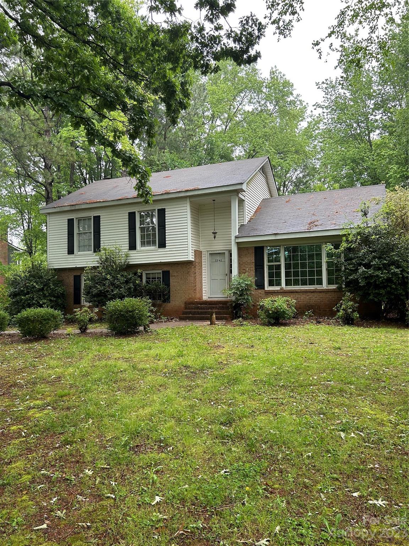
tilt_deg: +4.6
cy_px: 273
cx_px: 204
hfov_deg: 53.1
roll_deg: +2.0
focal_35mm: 26
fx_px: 410
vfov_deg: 67.3
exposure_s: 1/121
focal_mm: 5.7
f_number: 1.5
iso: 64
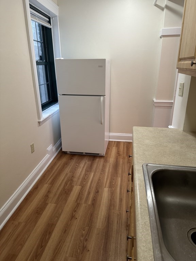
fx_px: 181
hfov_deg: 56.8
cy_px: 130
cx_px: 98
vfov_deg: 71.6
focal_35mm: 24
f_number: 1.78
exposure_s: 1/60
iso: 160
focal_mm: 6.86
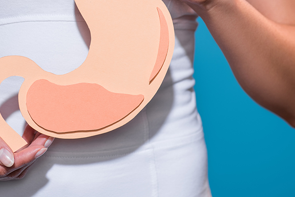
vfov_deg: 7.2
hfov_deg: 10.7
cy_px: 51
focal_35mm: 192
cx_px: 71
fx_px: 1574
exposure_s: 1/125
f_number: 5.6
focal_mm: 105
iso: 100
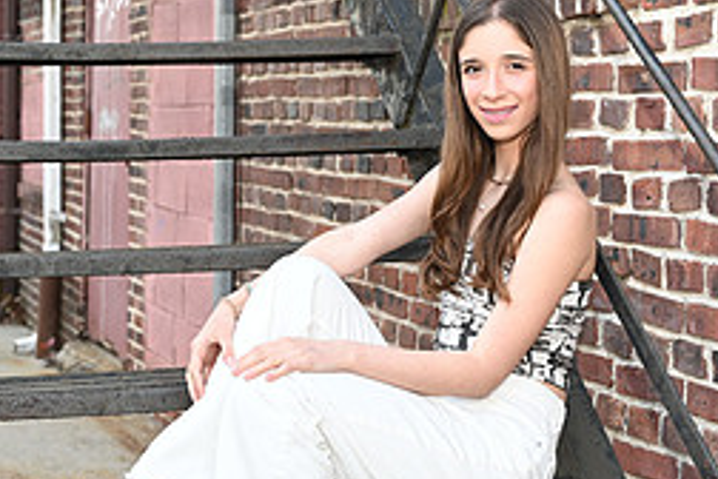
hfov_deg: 28.5
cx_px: 205
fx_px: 1399
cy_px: 224
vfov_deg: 19.4
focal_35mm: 70
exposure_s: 1/160
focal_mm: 30.5
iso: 250
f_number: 3.2
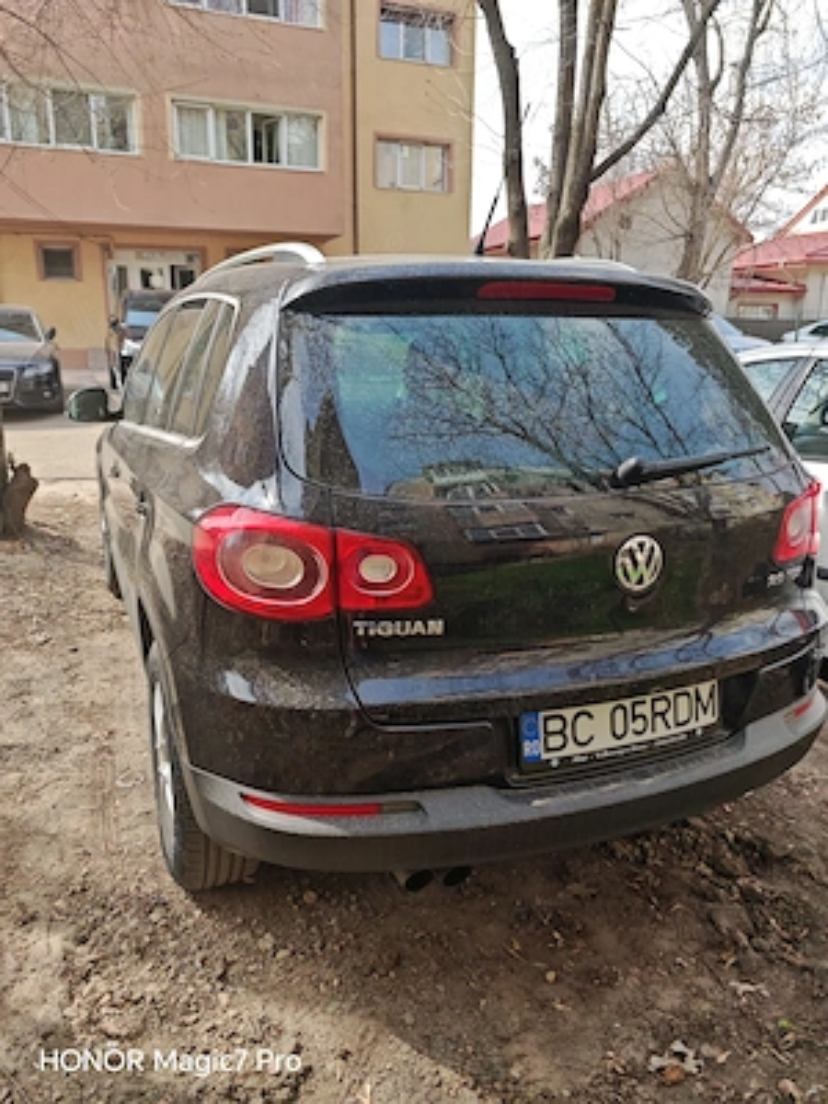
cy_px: 552
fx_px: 765
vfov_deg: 71.6
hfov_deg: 56.8
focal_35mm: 24
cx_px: 414
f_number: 1.4
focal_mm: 6.83
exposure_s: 1/5000
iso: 100
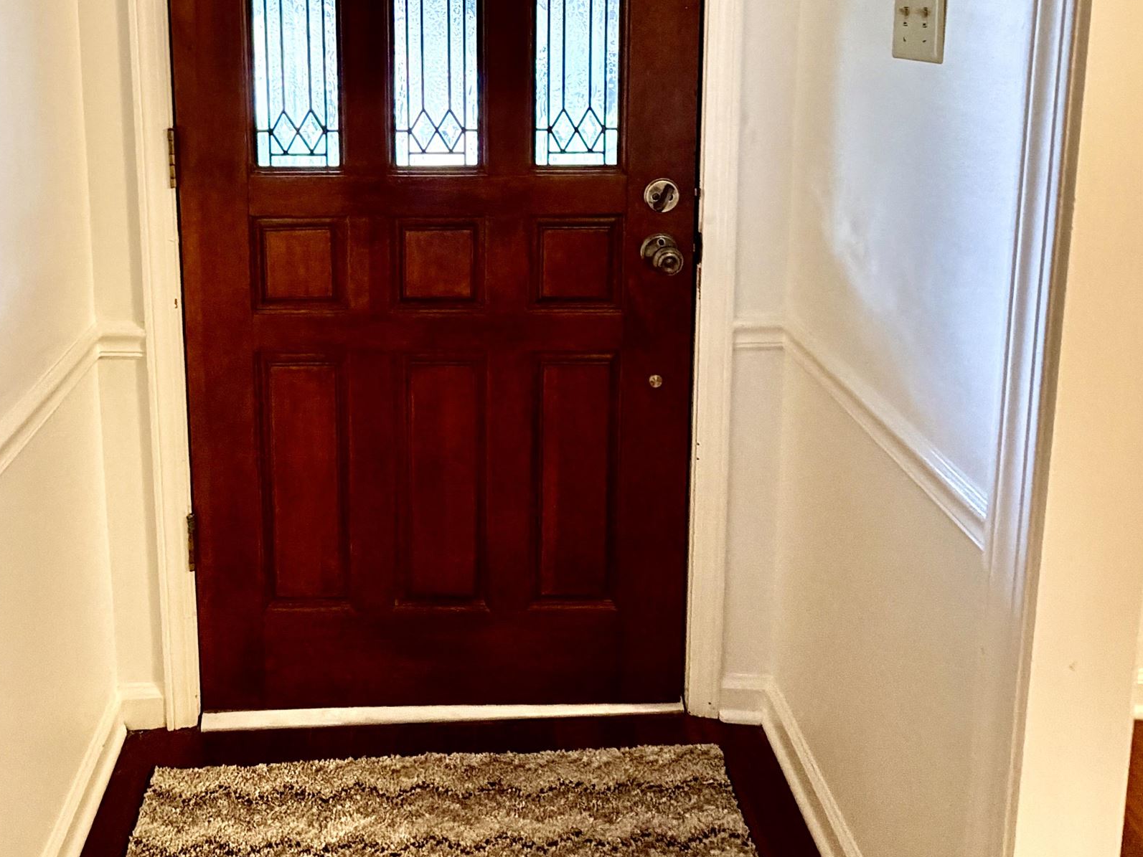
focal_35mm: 27
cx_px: 415
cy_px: 92
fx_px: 892
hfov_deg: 64.2
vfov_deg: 46.5
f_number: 2.2
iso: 250
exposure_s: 1/60
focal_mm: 2.22
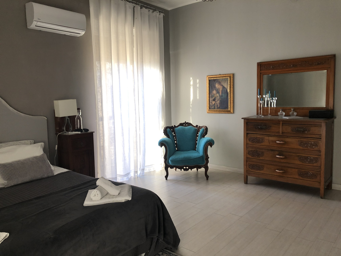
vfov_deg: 49.7
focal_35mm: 28
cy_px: 128
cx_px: 170
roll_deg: +2.2
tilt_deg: -6.7
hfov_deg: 63.4
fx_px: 276
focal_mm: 4
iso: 25
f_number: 1.8
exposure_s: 1/30
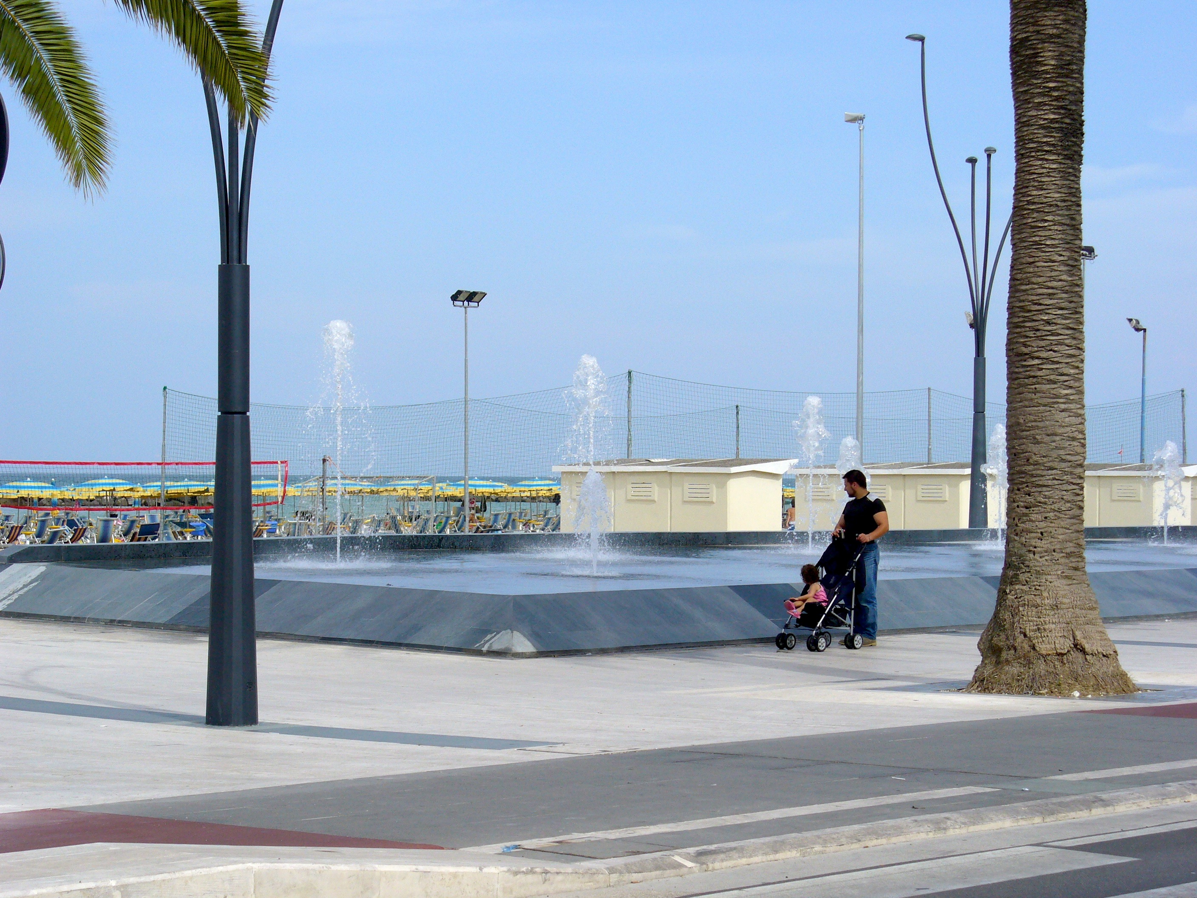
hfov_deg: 22.3
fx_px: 3043
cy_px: 449
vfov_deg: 16.8
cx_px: 598
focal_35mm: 88
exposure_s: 1/400
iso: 80
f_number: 6.8
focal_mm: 14.5
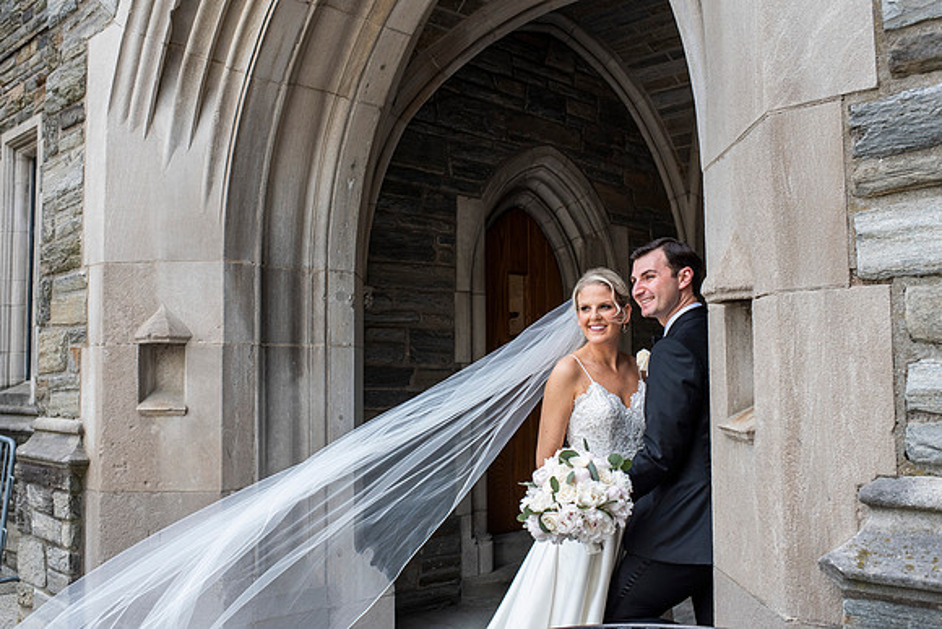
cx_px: 471
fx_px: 916
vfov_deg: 37.9
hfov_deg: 54.4
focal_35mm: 35
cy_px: 314
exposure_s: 1/640
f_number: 5.6
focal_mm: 35
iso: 640
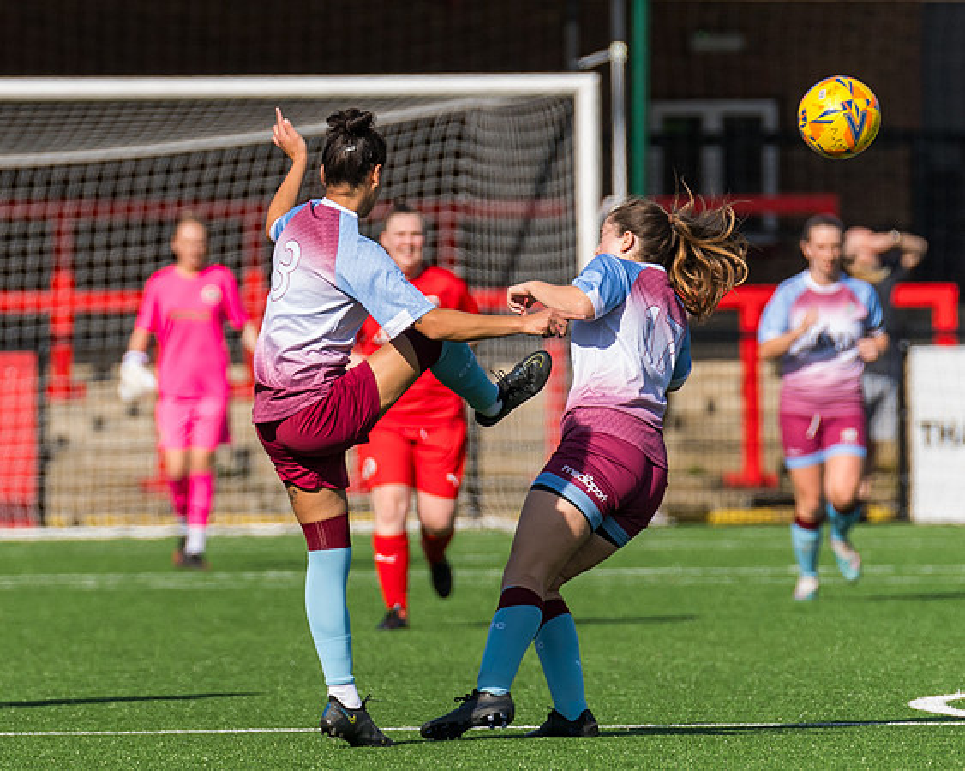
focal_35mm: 658
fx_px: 18785
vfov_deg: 2.4
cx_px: 331
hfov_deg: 2.9
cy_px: 354
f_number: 4
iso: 400
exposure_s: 1/3200
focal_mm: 270
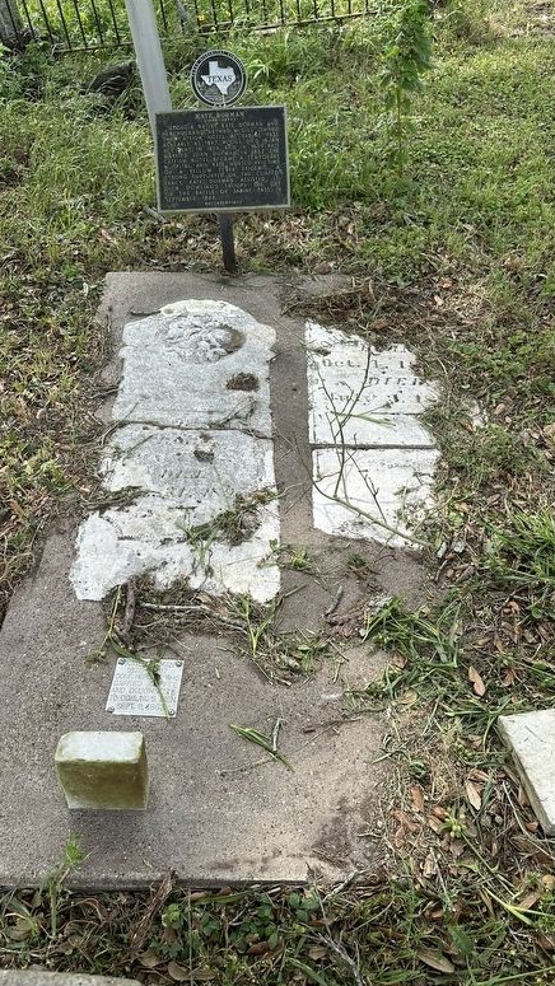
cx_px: 271
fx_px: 706
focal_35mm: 27
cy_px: 478
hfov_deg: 42.9
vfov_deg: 69.8
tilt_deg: -45.4
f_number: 1.78
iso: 80
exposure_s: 1/1613
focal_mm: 6.86
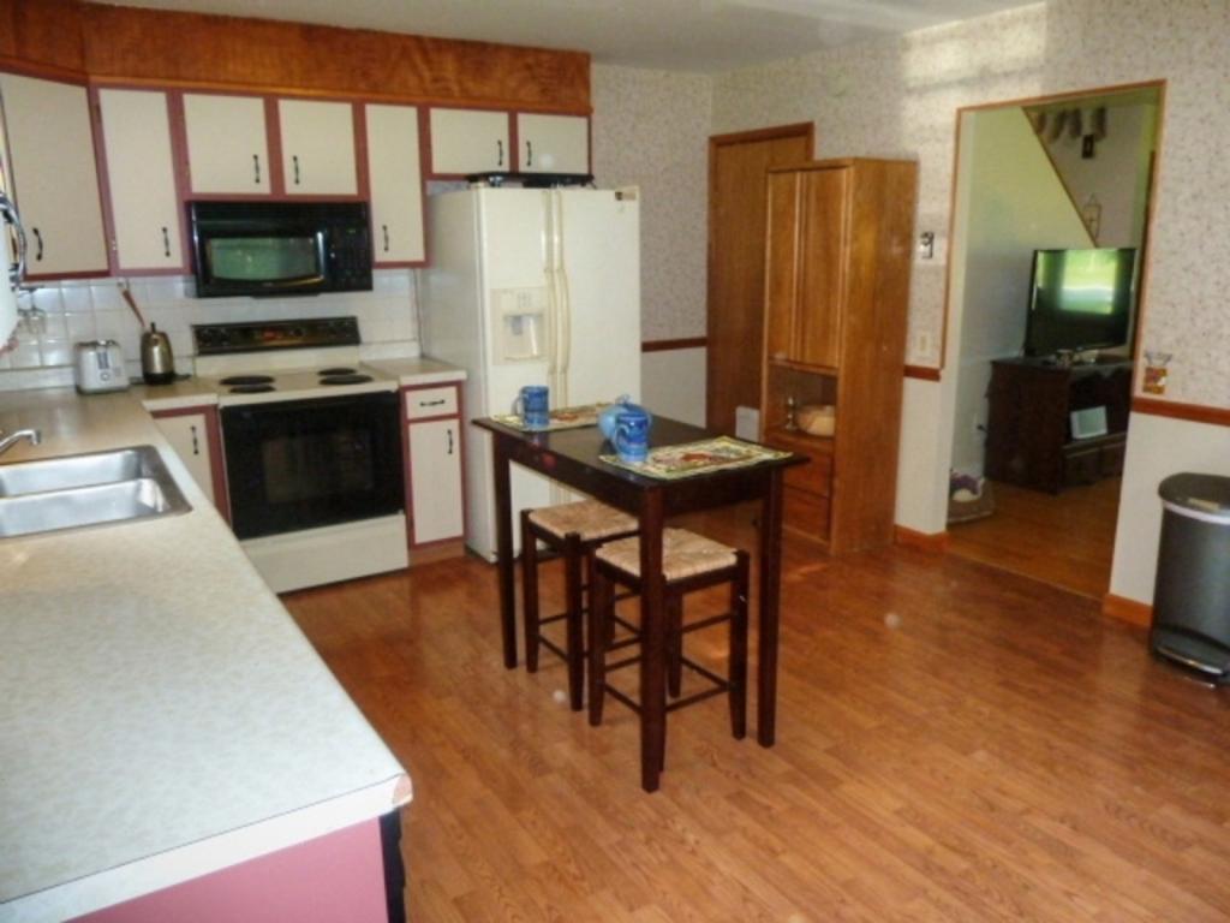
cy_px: 462
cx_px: 615
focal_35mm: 25
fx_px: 888
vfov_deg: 54.9
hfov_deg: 69.4
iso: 320
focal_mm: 4.1
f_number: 3.3
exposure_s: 1/30
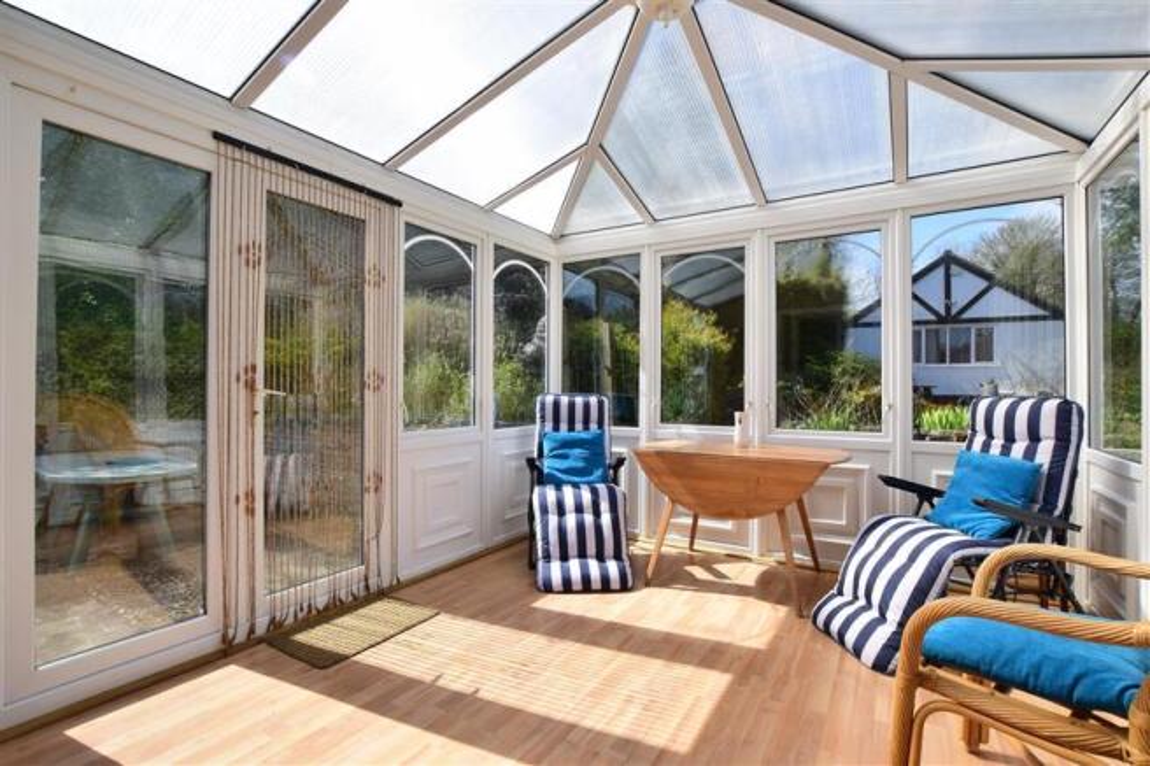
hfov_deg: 100.4
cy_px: 383
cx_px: 575
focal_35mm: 15
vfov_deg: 77.3
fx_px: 479
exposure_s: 1/400
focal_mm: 10
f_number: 10
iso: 400
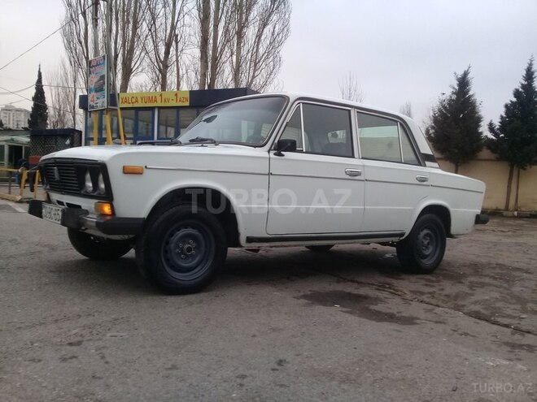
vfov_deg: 45.4
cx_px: 268
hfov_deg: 58.4
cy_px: 201
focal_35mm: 31
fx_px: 481
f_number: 2.2
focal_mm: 3.3
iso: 64
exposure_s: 1/33
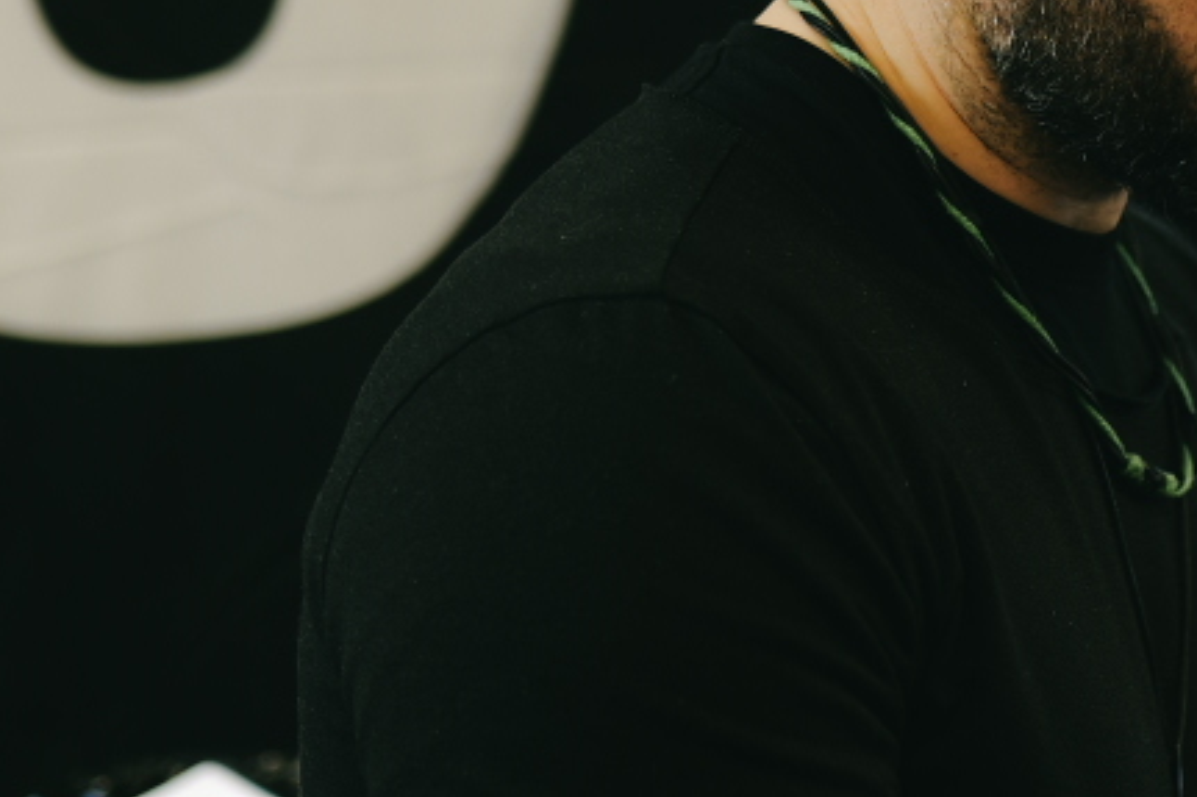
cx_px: 1483
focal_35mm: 188
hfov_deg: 10.7
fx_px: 6248
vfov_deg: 7.3
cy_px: 97
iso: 640
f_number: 2.2
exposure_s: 1/60
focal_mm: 50
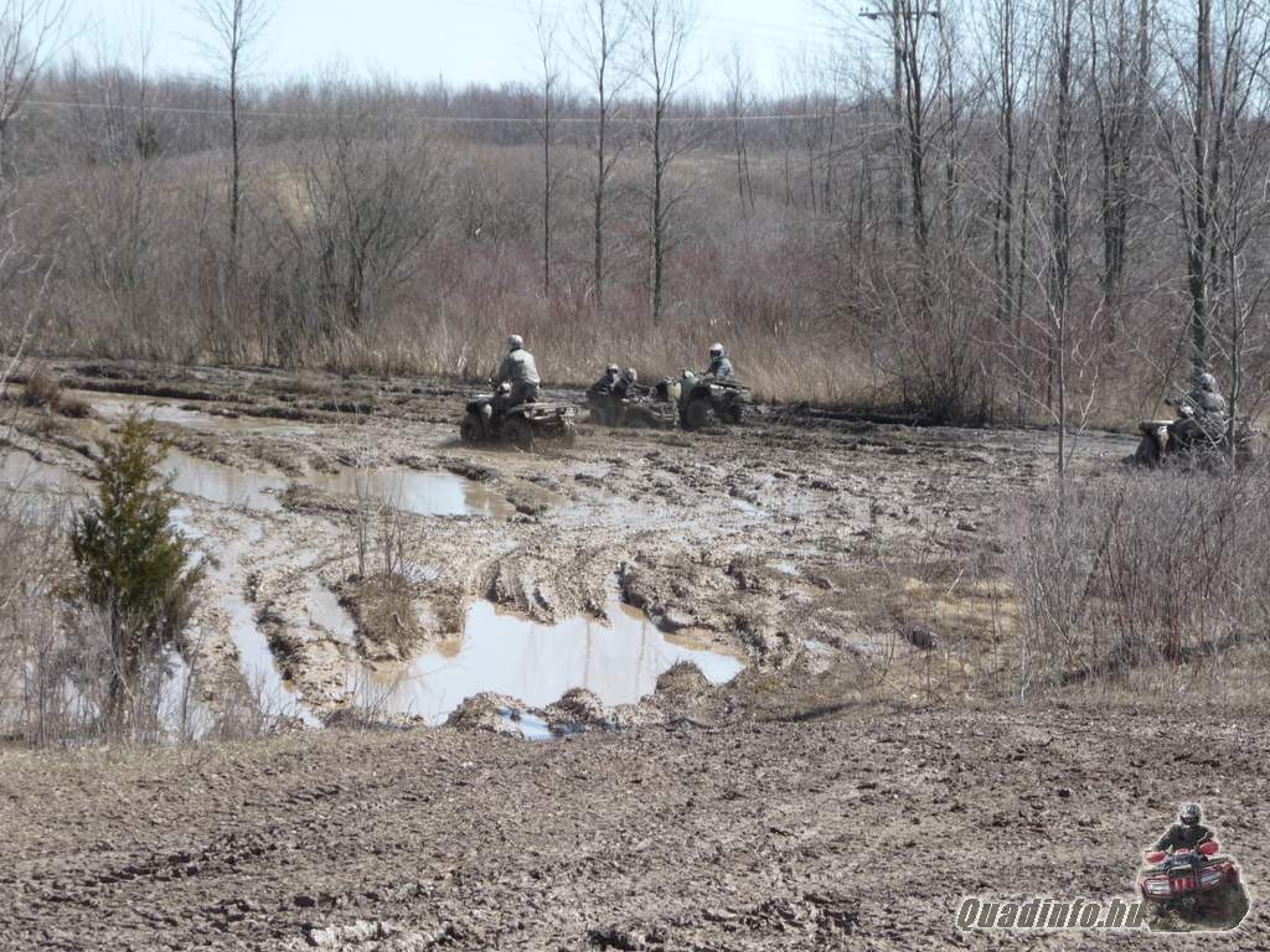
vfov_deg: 14.8
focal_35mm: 100
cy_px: 476
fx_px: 3669
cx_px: 635
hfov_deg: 19.6
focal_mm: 16.5
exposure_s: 1/320
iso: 100
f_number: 5.1
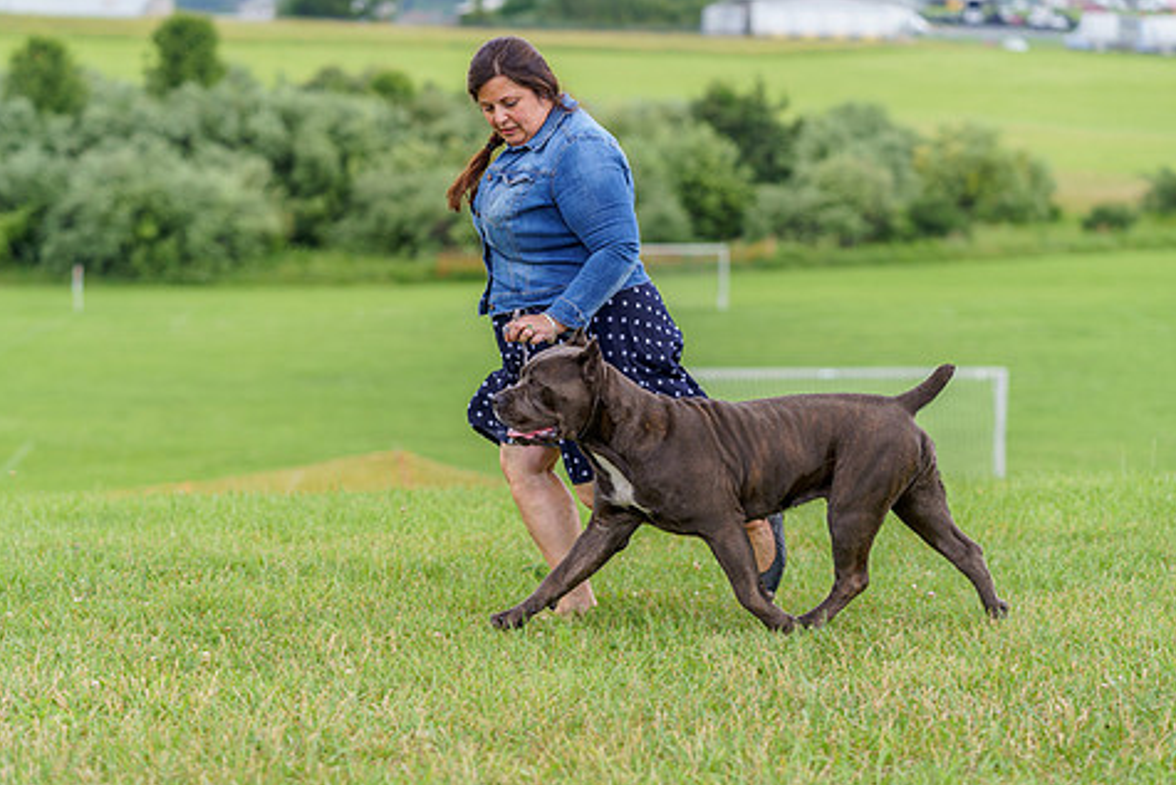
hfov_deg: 16.9
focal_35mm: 121
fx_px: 3954
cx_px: 547
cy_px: 415
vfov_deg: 11.3
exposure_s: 1/500
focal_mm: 99
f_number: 3.2
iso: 100
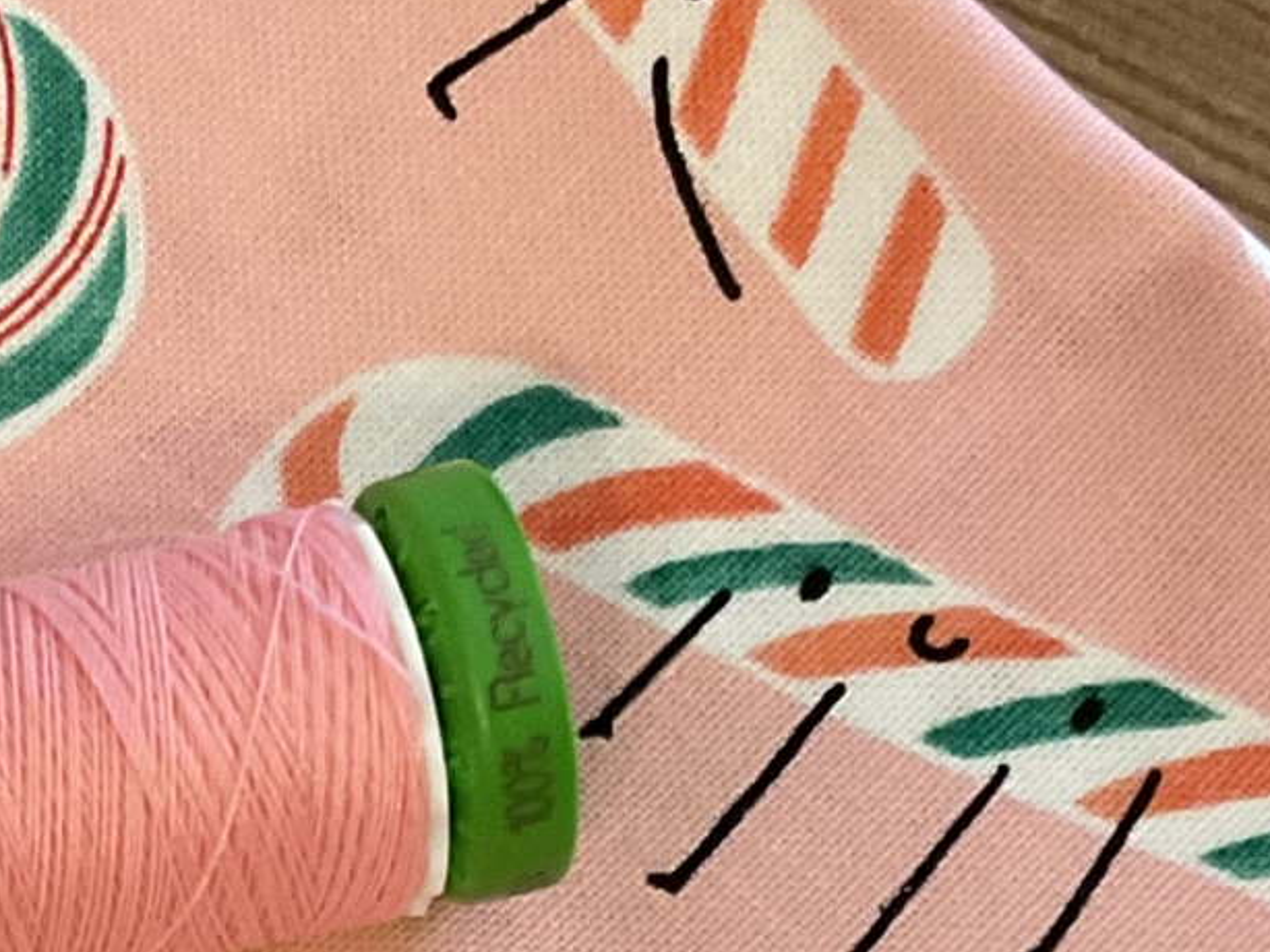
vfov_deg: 12.0
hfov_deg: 15.7
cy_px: 1118
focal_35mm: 121
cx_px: -271
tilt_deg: -70.7
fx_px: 4438
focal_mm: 3
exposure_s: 1/50
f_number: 1.8
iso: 125
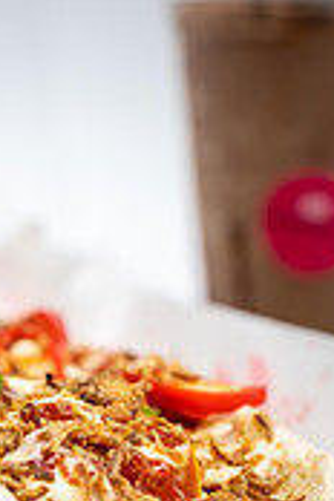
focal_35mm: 124
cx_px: 63
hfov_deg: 11.0
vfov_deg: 16.5
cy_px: 346
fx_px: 1726
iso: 100
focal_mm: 32
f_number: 3.5
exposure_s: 1/250
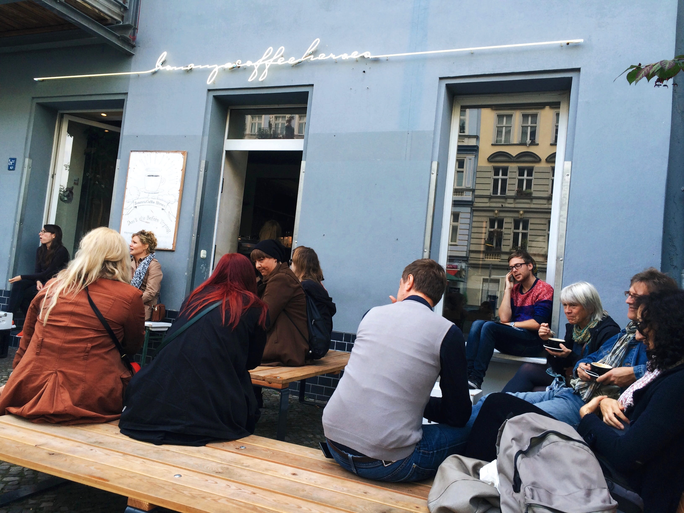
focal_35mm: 30
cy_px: 256
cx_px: 342
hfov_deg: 60.0
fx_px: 593
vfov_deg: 46.8
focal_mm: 4.12
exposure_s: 1/154
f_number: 2.2
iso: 32
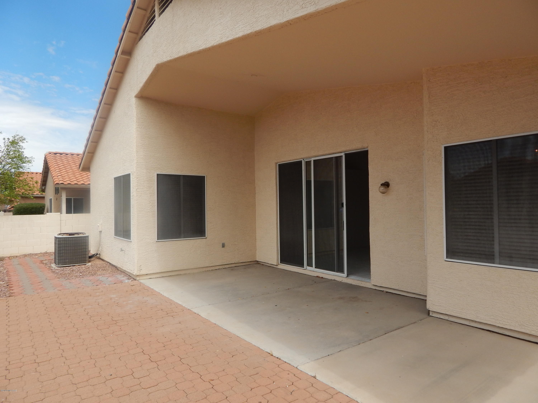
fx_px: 357
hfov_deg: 73.9
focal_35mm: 23
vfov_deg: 58.9
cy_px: 202
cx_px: 269
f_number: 6
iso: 125
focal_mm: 4
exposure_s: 1/400
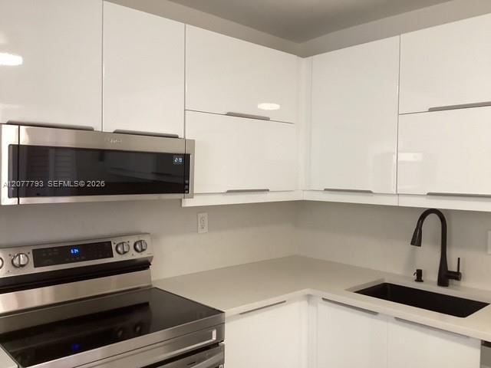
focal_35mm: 31
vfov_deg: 45.4
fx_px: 440
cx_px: 246
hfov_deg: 58.4
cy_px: 184
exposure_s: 1/60
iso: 200
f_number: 2.4
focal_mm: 3.3
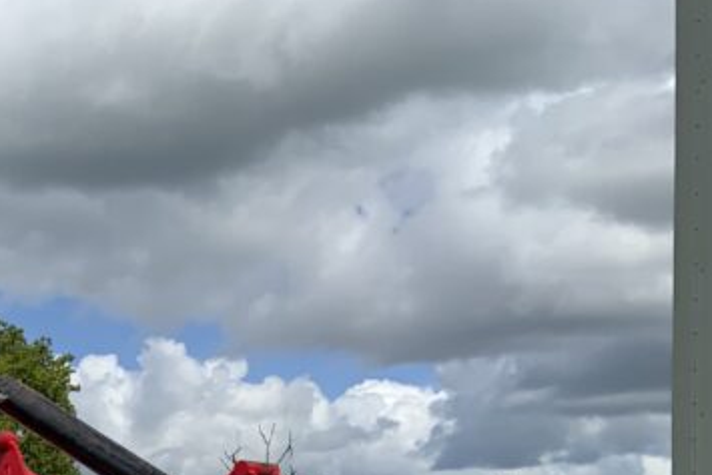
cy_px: 679
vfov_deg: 14.8
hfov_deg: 20.6
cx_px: -297
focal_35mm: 87
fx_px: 1721
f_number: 1.8
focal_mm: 3
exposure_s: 1/2538
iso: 16
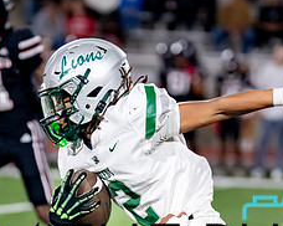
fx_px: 4059
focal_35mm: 485
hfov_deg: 4.0
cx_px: 121
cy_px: 306
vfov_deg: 3.2
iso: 3200
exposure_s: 1/1250
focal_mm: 139
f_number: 2.8
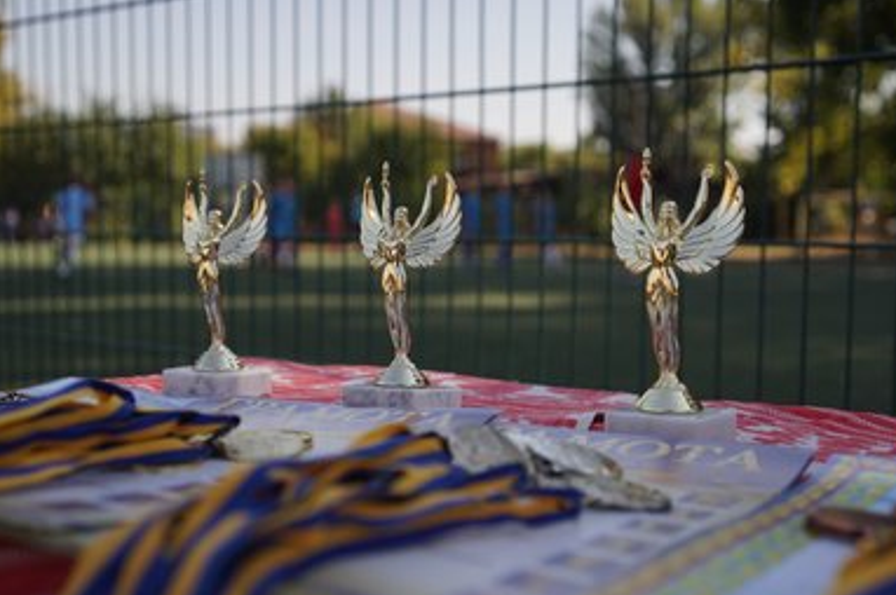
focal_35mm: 44
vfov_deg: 30.5
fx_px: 1094
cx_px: 462
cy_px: 307
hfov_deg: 44.5
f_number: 2.8
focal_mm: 28
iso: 100
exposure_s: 1/100
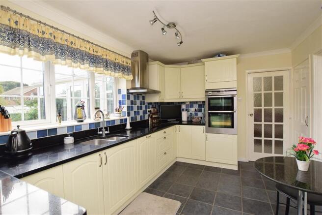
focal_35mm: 16
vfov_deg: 72.0
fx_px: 148
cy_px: 108
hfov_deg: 95.0
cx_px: 161
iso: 200
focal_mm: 11
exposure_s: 1/125
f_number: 5.6
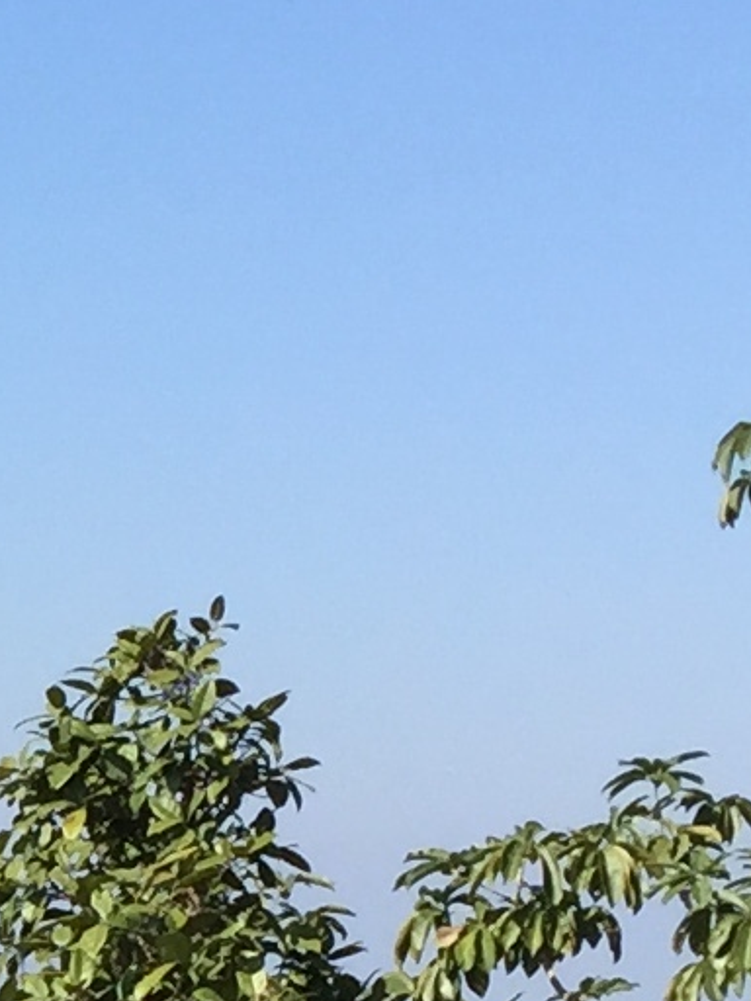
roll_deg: -0.7
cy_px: 1797
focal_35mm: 185
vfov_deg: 10.1
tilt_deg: -8.5
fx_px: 5351
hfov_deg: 7.2
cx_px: -1402
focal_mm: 4.15
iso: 32
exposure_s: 1/1522
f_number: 2.2
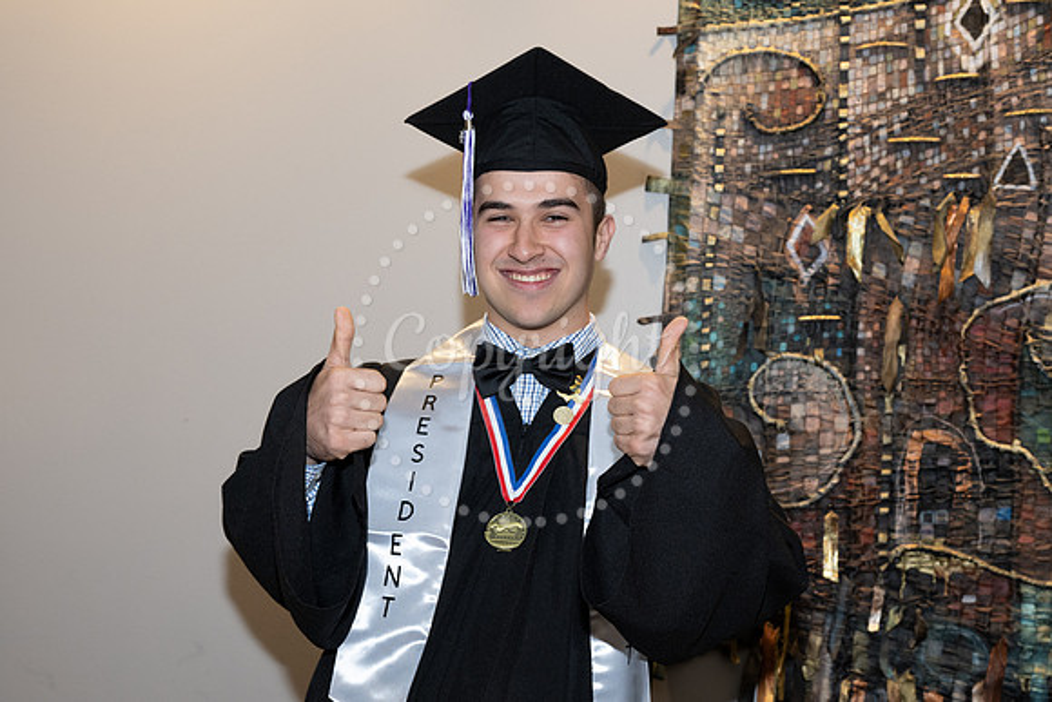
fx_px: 1700
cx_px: 459
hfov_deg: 34.3
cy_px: 407
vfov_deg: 23.3
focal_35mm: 58
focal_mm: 45
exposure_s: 1/125
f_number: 5
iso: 1000
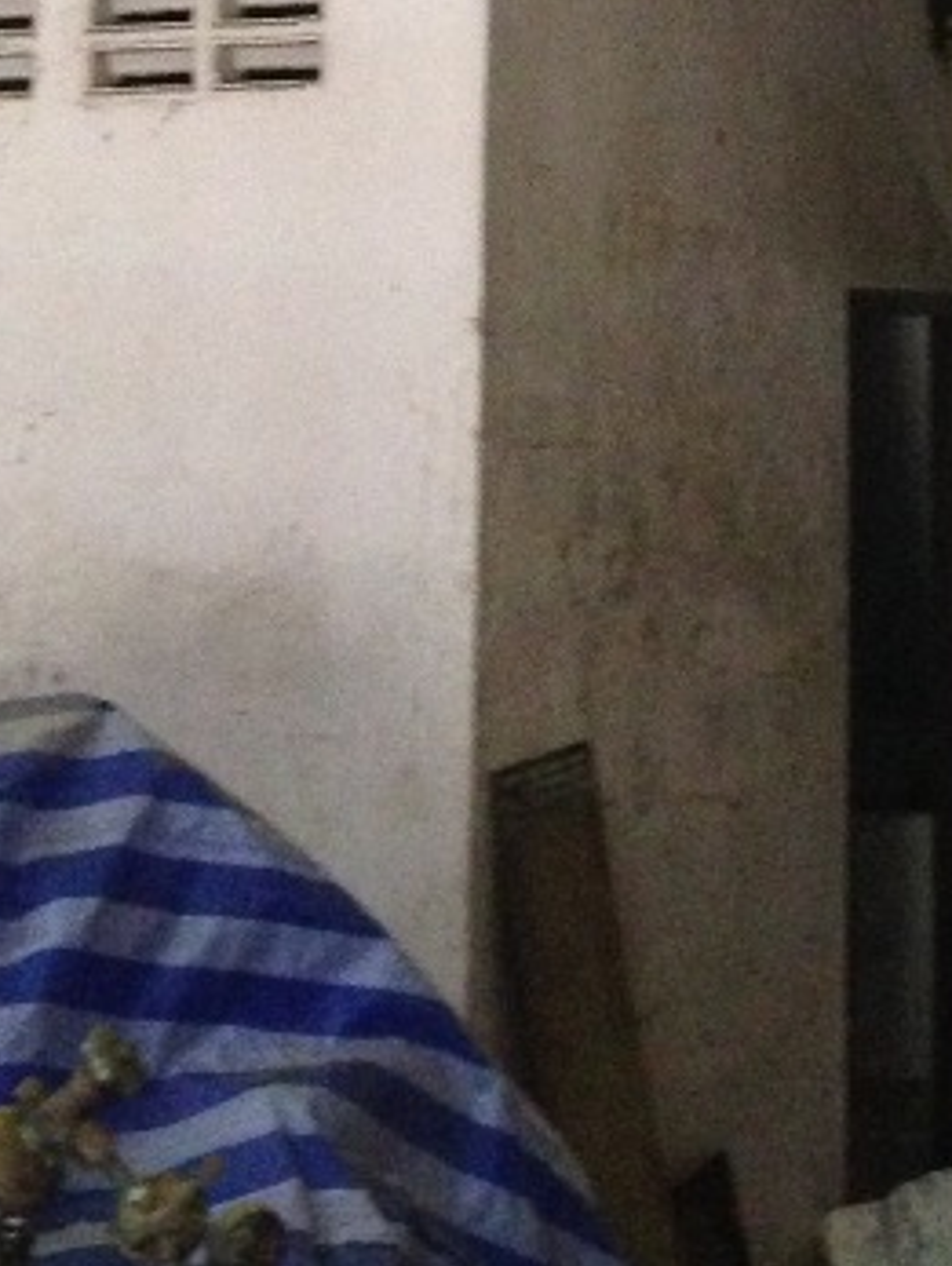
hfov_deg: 15.2
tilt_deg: +13.4
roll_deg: +0.0
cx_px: 1018
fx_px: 3477
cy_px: -230
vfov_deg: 19.5
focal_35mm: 95
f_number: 2.4
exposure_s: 1/15
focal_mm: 4.12
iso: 500
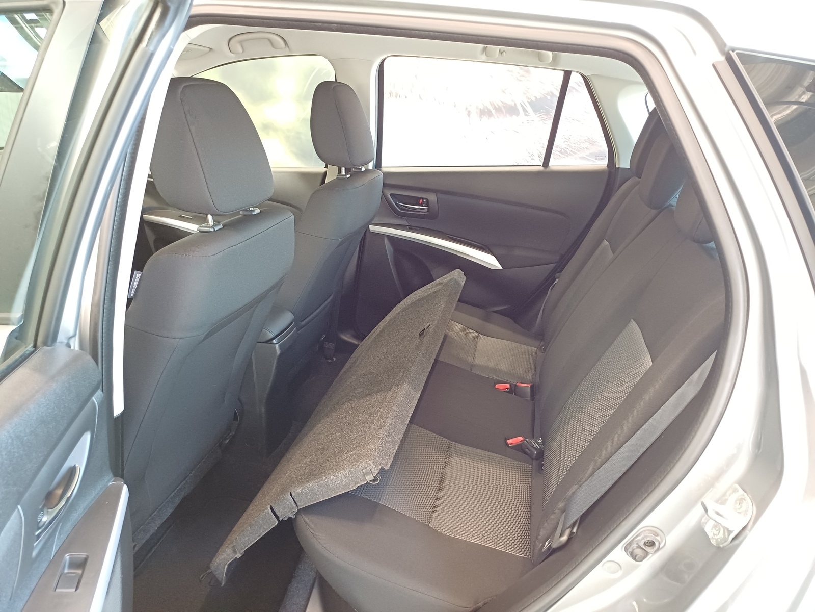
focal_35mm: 25
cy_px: 306
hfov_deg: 69.4
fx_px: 589
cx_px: 408
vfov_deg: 54.9
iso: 640
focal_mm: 4.65
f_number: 1.8
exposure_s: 1/25
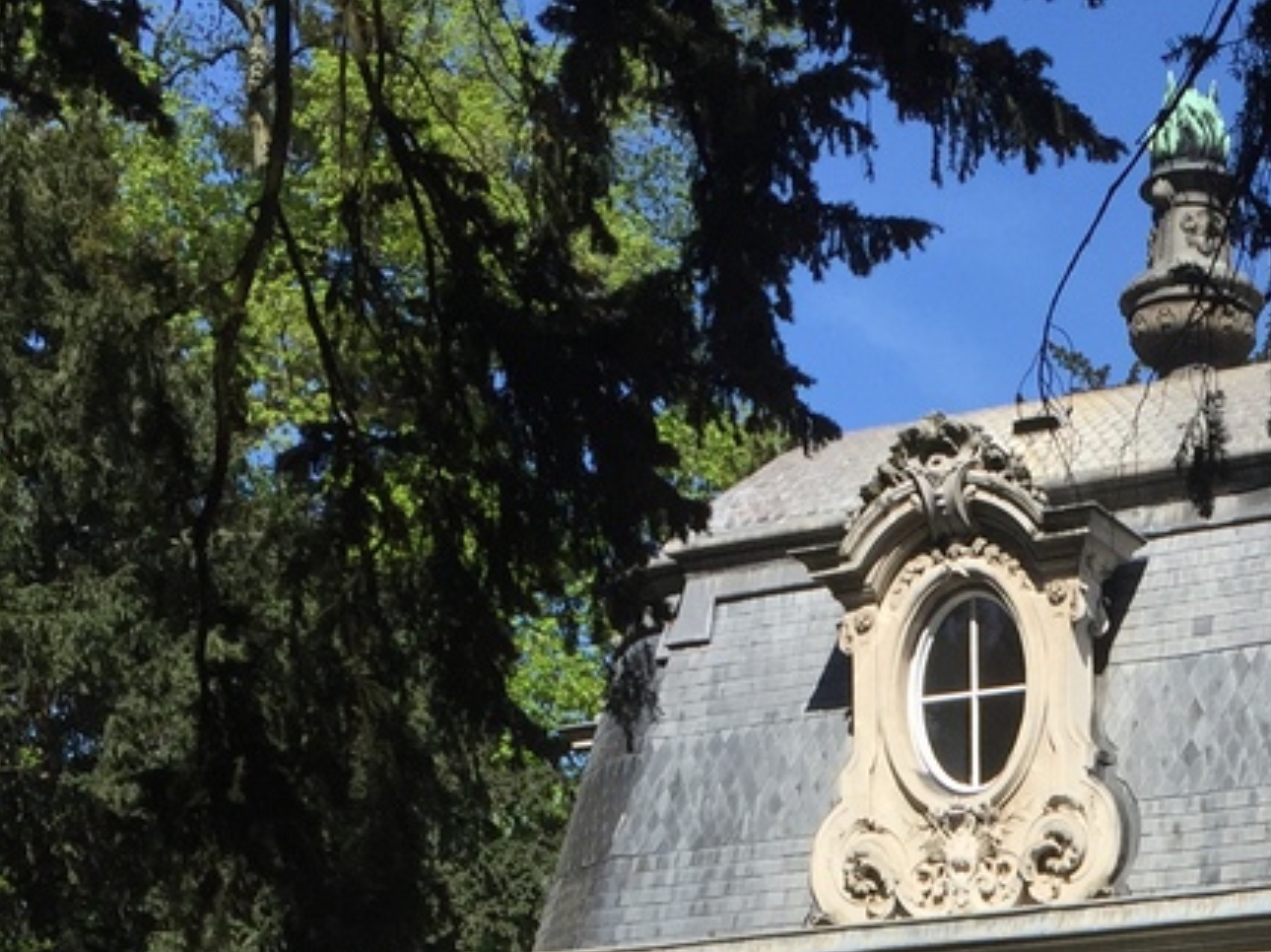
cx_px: 1221
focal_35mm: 81
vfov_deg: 16.9
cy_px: 1327
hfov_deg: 23.3
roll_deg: +0.7
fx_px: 2972
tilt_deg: +4.5
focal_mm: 4.15
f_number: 2.2
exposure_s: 1/2198
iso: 32
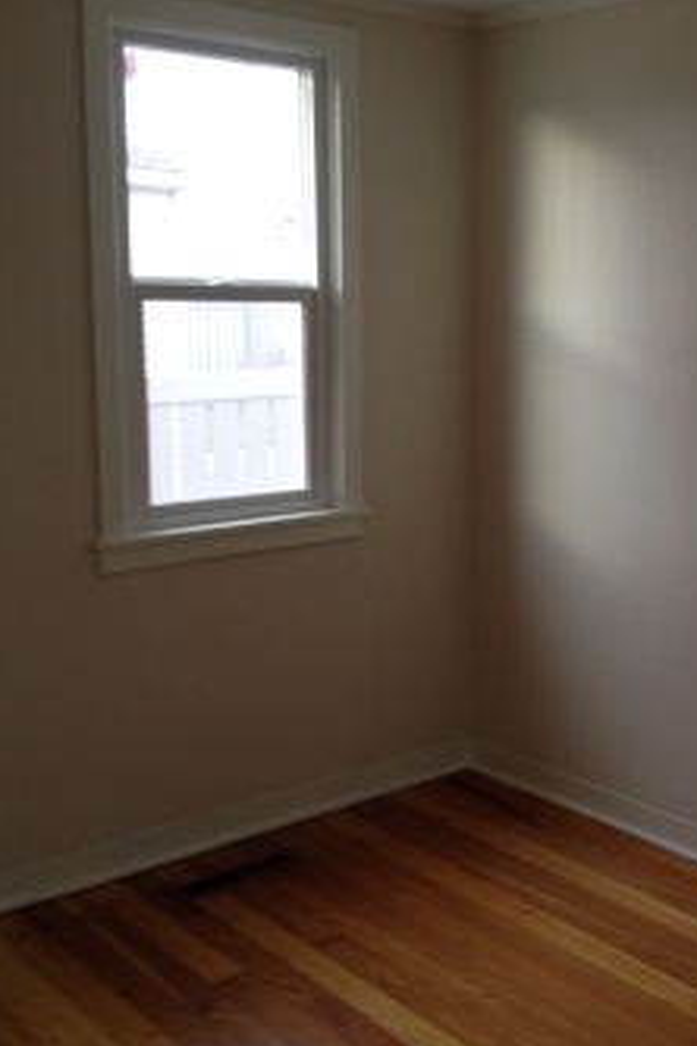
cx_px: 540
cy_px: 525
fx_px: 1423
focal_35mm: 49
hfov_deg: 27.1
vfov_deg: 40.3
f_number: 2.4
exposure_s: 1/24
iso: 50
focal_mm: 4.28
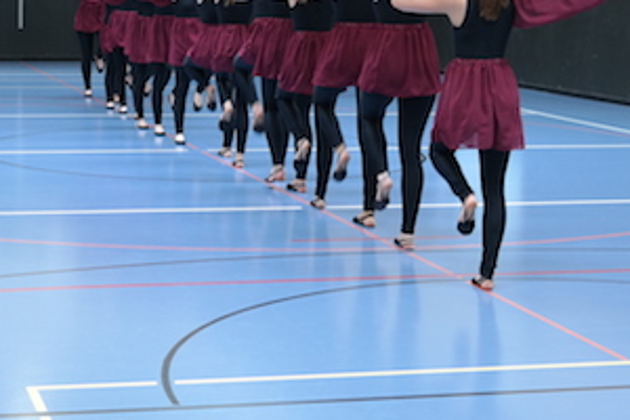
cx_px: 168
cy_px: 98
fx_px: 1417
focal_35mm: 81
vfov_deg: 16.8
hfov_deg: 24.8
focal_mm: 25
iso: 400
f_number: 4
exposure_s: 1/50
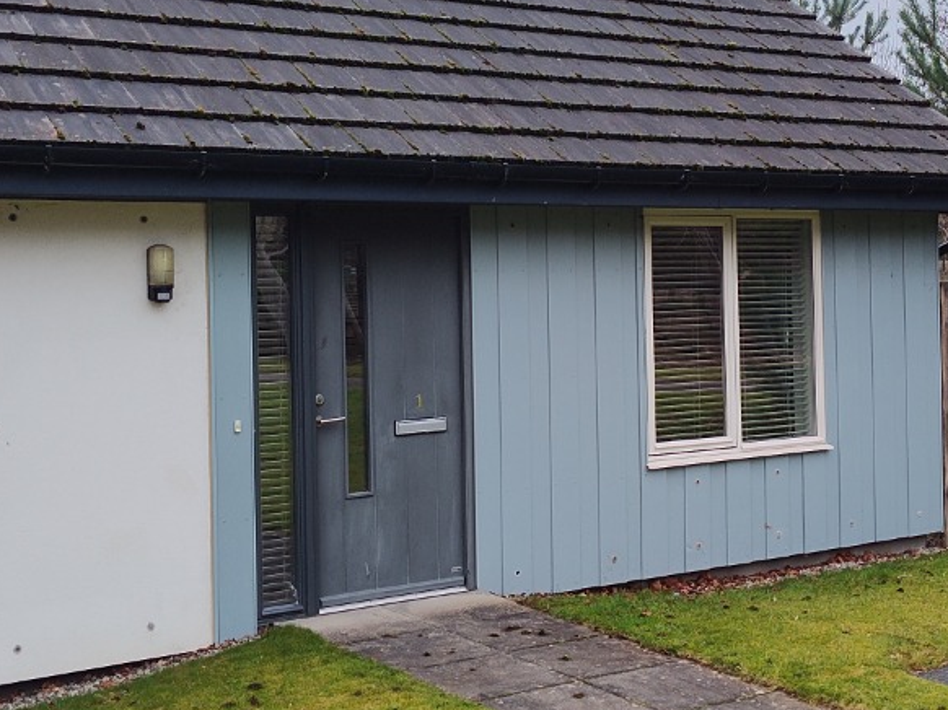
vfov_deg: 26.9
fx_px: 1478
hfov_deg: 35.5
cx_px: 555
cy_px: 275
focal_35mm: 54
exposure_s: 1/436
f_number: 1.88
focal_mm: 5.56
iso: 100
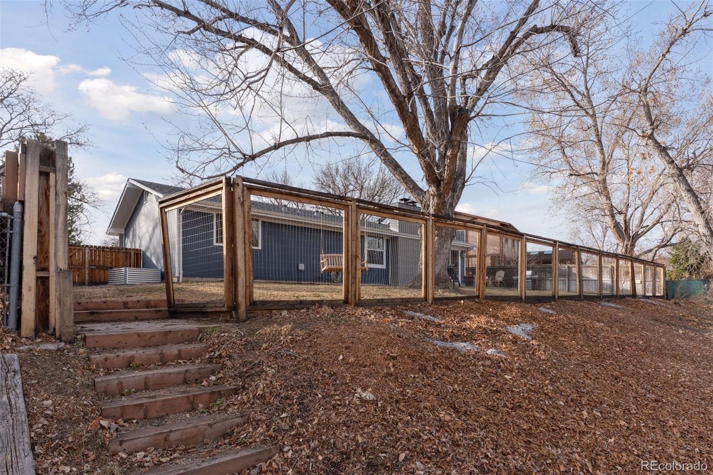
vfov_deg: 64.5
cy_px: 238
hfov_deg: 86.9
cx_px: 356
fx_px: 376
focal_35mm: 19
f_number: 9
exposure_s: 1/400
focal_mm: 19
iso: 400
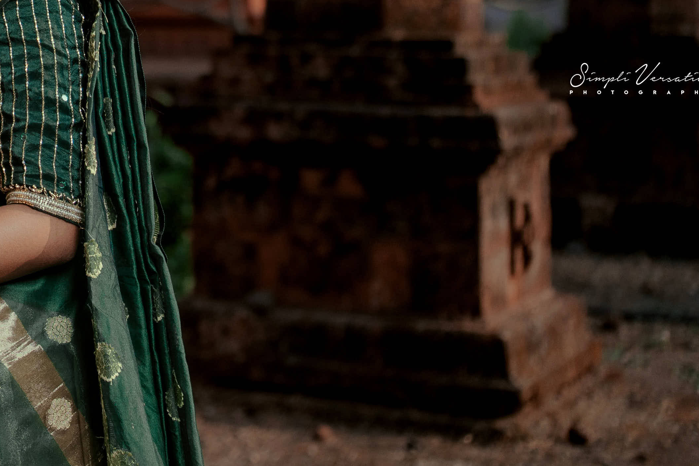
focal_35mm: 99
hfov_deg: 19.1
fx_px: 1922
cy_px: -186
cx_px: -210
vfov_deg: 13.2
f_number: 2
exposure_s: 1/8000
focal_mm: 35
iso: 250
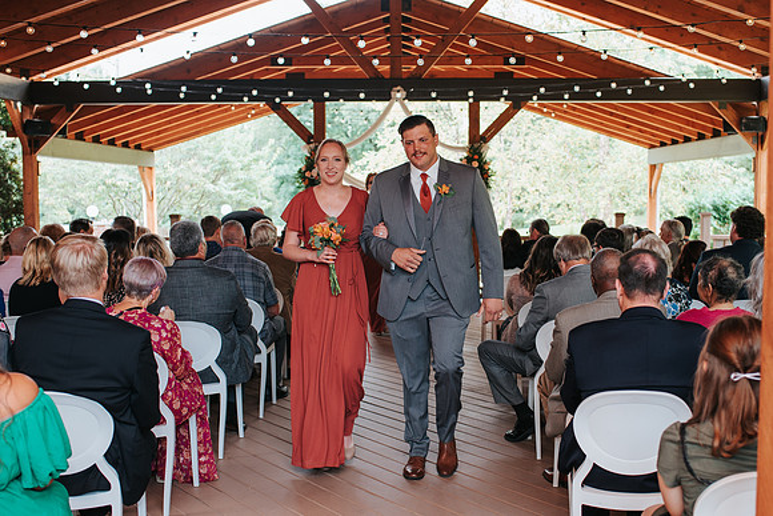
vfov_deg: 29.6
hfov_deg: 43.1
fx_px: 976
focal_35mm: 45
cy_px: 278
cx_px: 425
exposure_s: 1/125
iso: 220
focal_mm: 35
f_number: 3.2
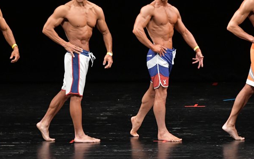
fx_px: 2471
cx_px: 133
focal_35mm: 357
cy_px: 55
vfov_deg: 3.7
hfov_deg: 5.9
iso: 3200
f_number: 5.6
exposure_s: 1/400
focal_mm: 180
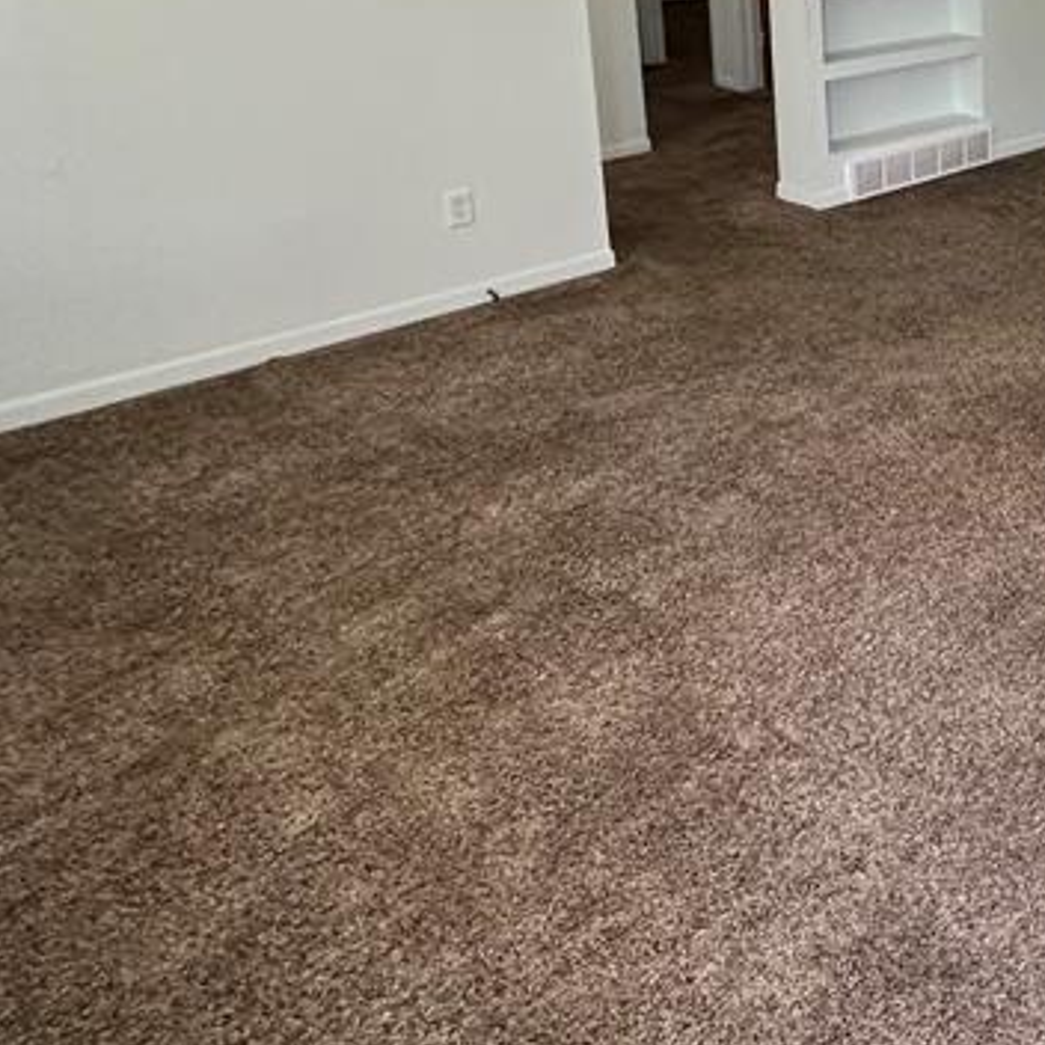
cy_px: 104
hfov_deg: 35.3
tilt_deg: -12.6
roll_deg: -2.6
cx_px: 1280
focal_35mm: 36
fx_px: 1230
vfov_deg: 42.3
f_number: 2.2
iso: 320
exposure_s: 1/99
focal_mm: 2.22
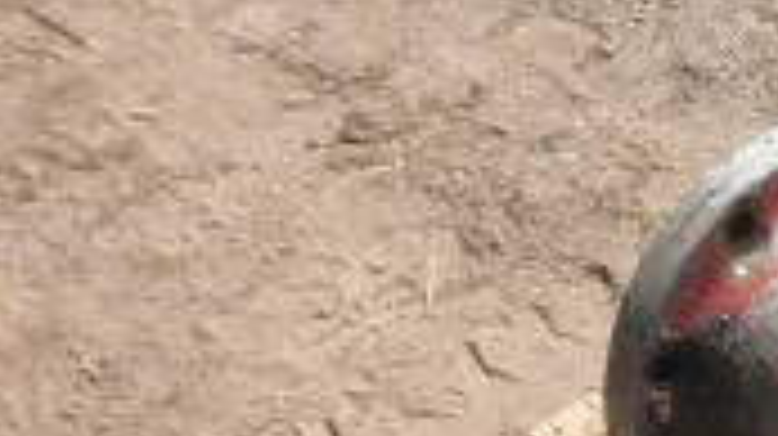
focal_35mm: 113
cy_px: 962
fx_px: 2329
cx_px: 1255
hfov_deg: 16.7
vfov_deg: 9.7
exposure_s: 1/100
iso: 64
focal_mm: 5
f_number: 8.5
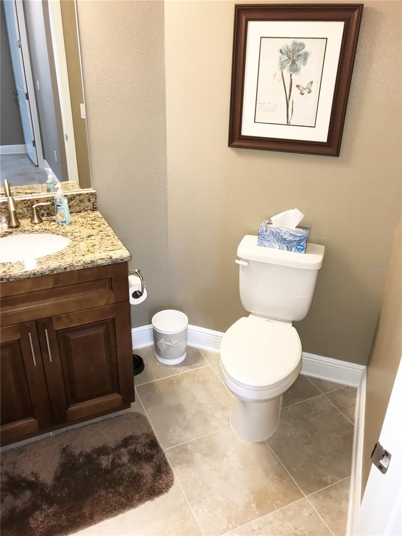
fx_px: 434
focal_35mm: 28
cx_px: 201
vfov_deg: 63.4
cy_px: 268
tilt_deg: -26.5
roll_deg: +0.5
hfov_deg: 49.7
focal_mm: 3.99
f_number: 1.8
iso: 40
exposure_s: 1/30
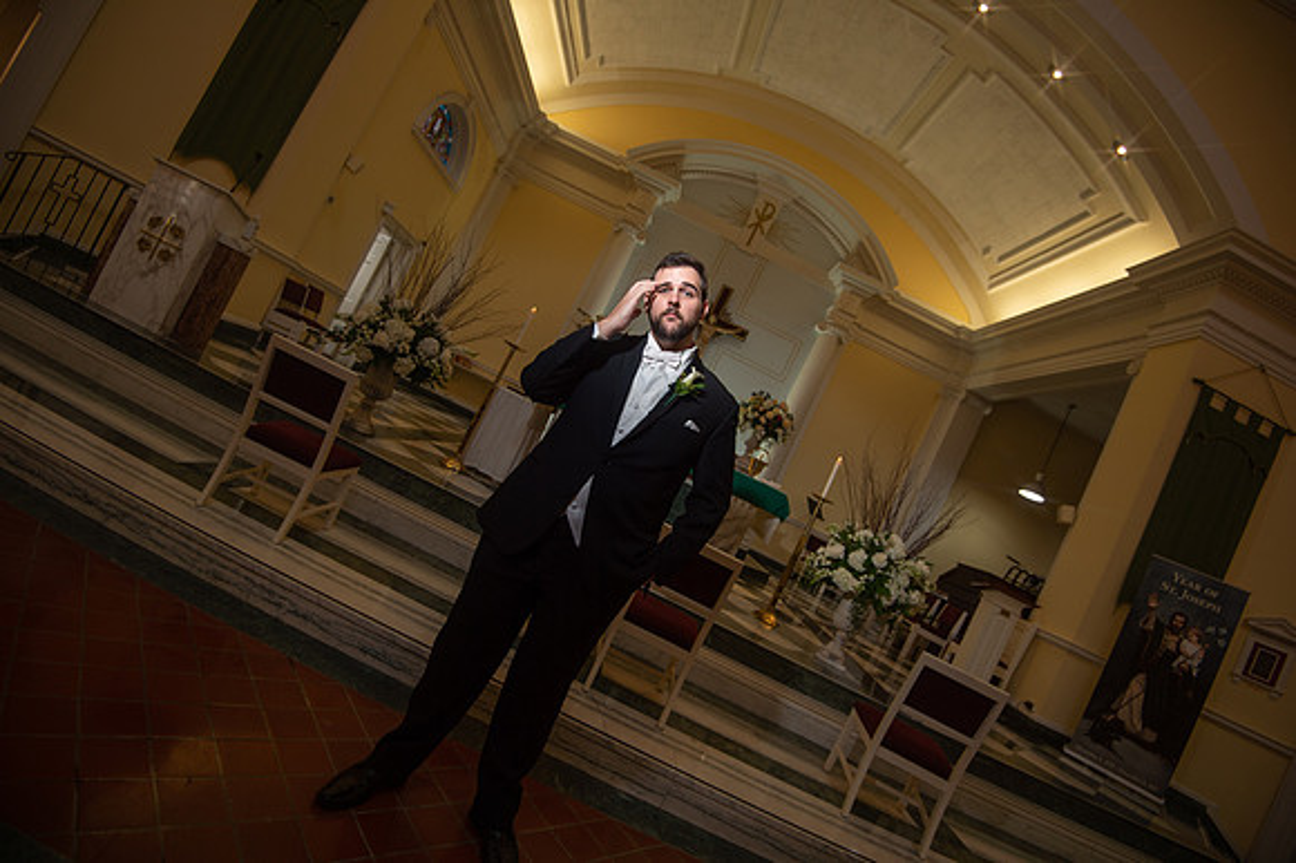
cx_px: 648
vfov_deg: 73.7
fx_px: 576
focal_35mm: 16
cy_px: 432
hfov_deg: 96.8
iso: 200
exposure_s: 1/125
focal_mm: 16
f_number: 4
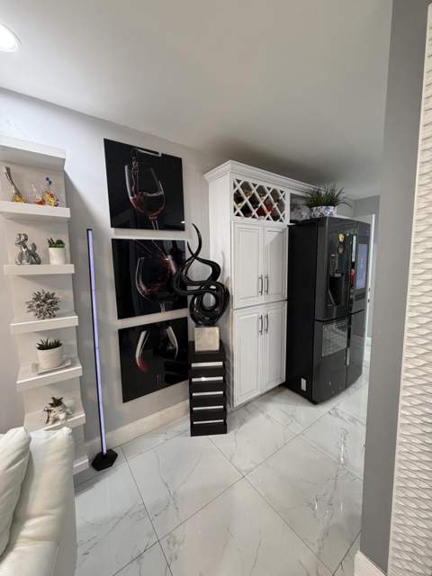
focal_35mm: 14
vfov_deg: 102.1
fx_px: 233
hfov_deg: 85.7
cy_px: 288
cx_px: 216
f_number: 2.2
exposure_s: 1/60
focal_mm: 2.22
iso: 250
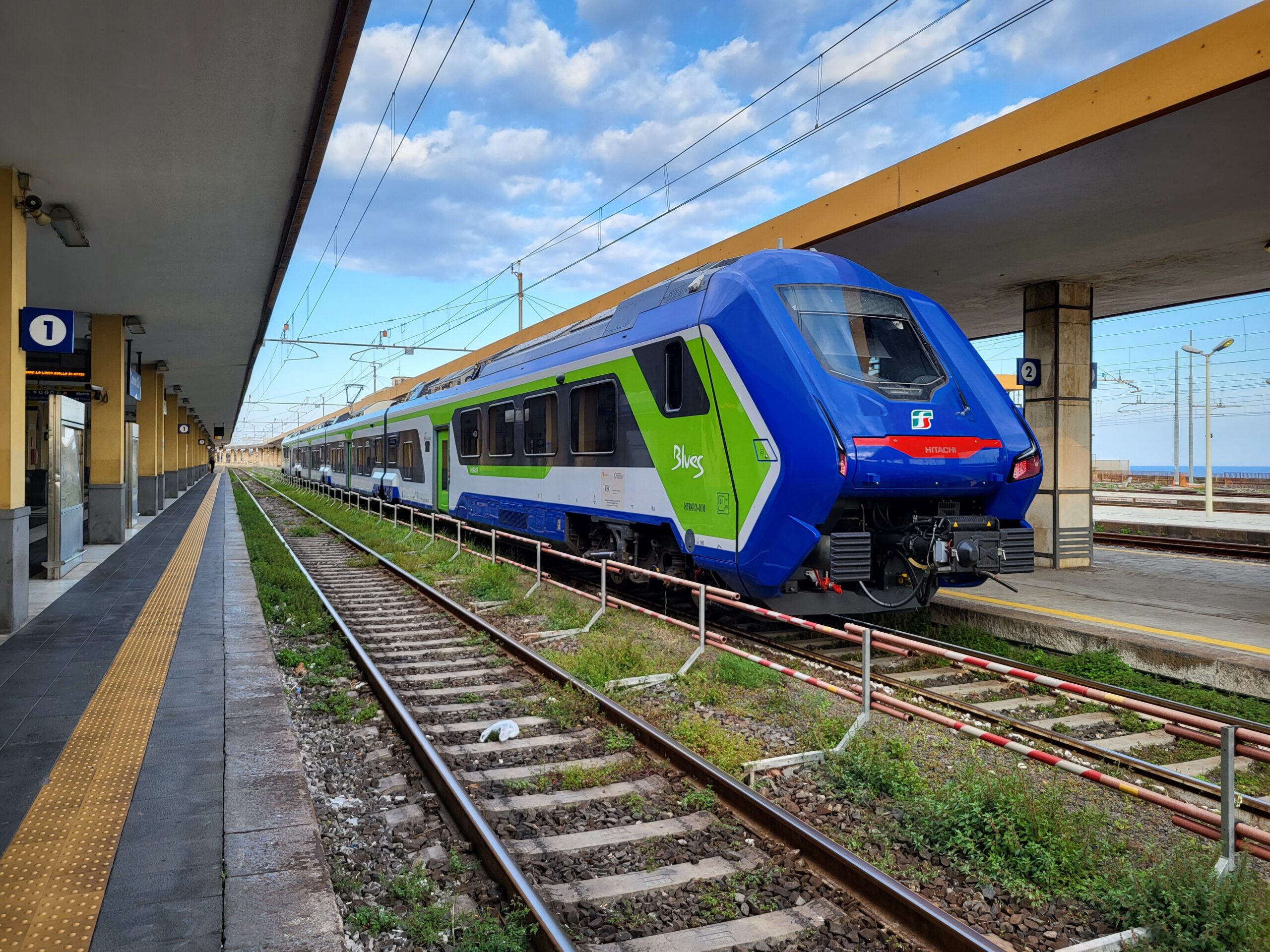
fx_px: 954
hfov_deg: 67.3
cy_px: 476
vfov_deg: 53.1
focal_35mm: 26
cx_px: 635
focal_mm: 5.4
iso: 40
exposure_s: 1/431
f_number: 1.8
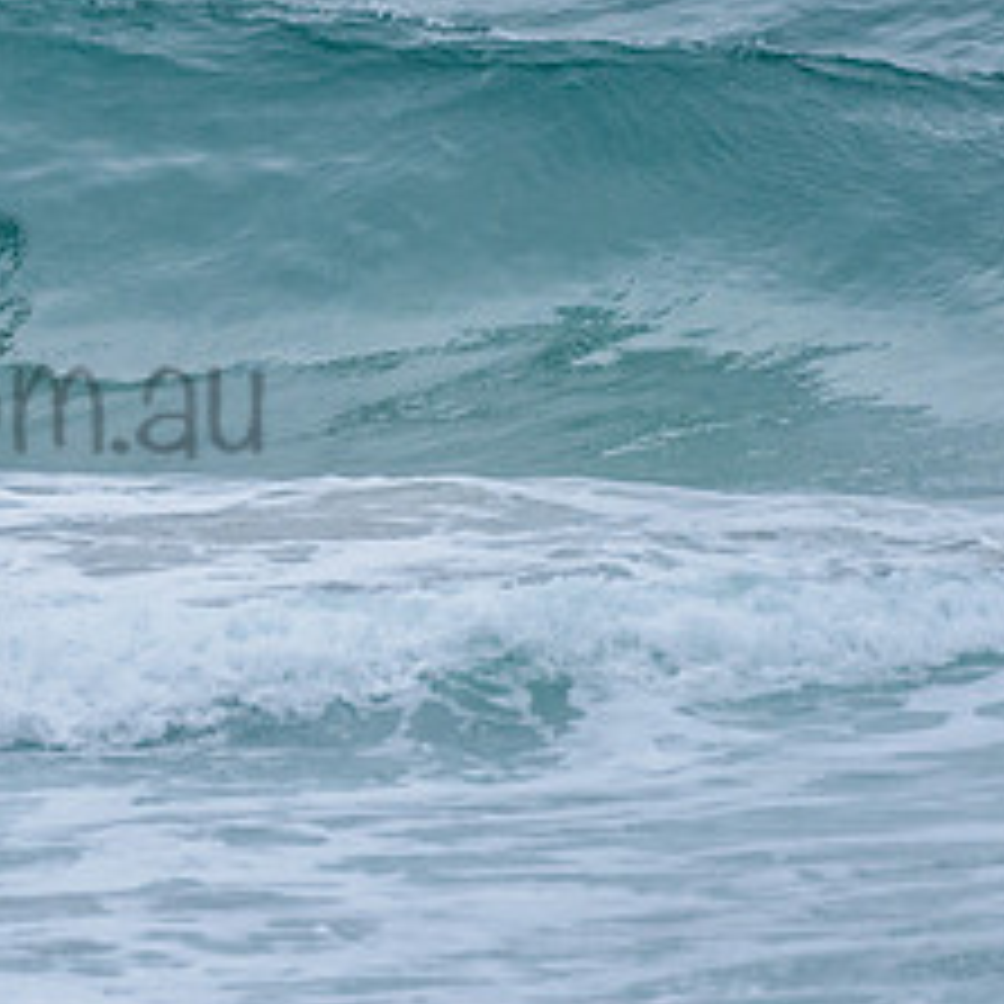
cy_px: 155
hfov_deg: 1.3
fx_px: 44463
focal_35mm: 1355
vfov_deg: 1.3
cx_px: -208
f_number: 5.6
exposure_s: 1/2000
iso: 1400
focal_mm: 500
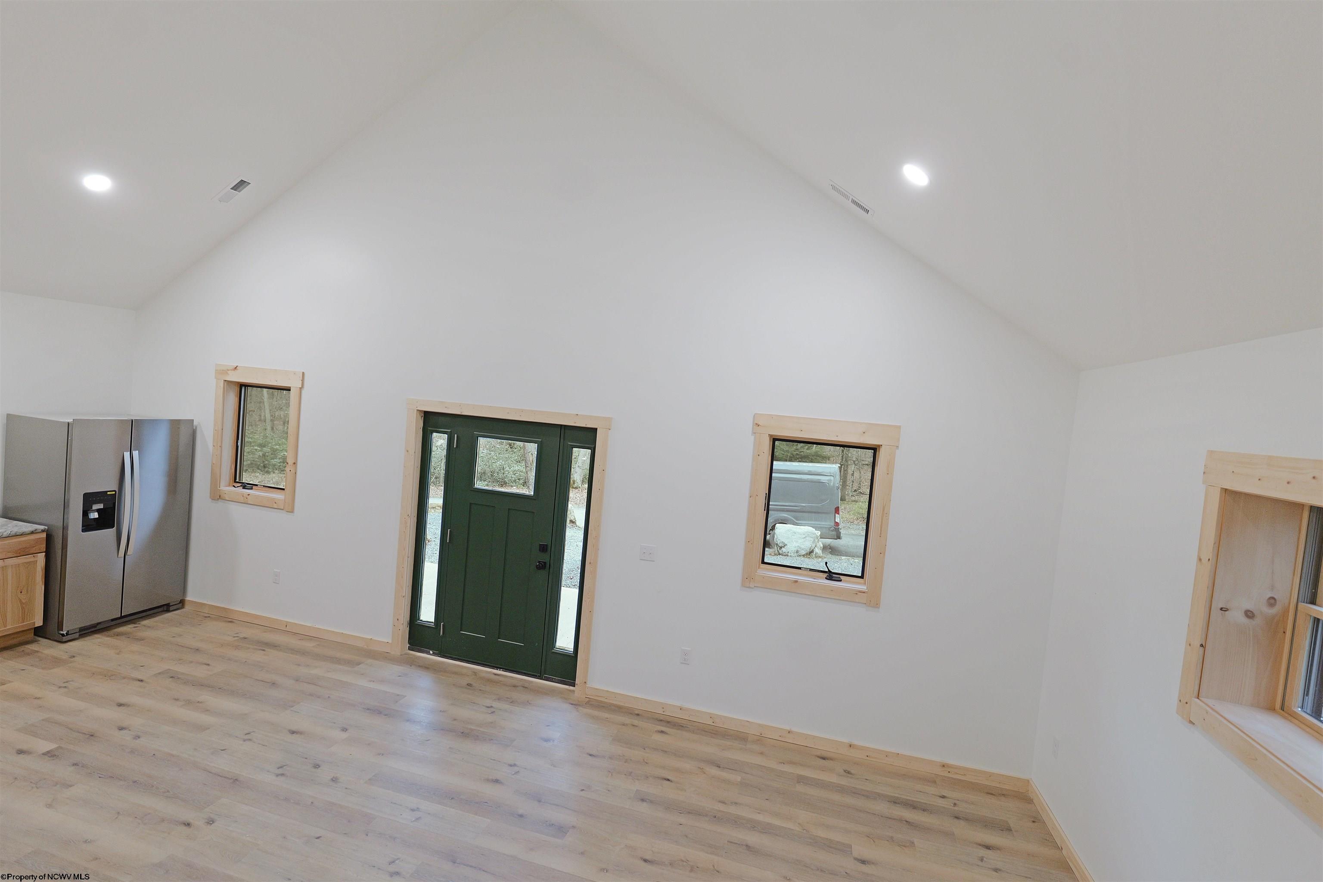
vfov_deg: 73.7
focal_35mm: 16
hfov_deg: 96.7
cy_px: 441
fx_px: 588
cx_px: 662
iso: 800
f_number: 4.3
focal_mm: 16
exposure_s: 1/60
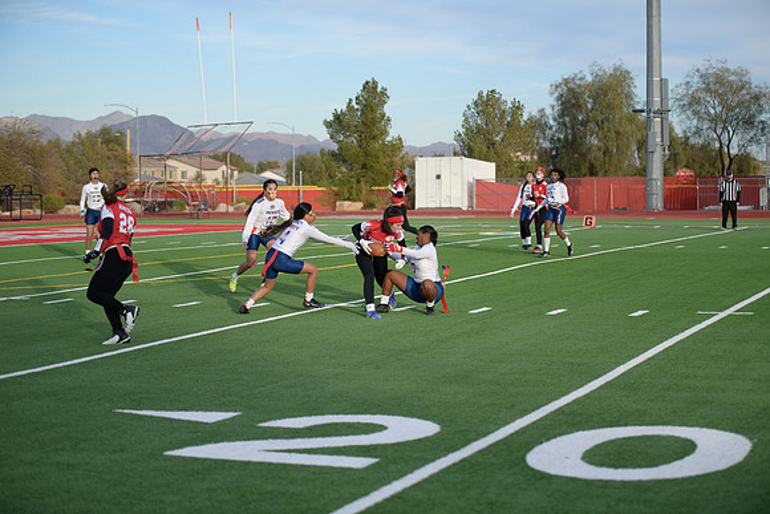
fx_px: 1604
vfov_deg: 18.2
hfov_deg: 27.0
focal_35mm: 75
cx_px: 385
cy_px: 257
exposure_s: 1/4000
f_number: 2.8
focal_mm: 75
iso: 640
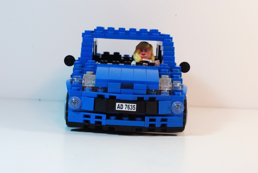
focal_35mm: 75
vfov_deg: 18.2
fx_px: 538
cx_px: 129
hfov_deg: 27.0
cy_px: 86
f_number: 14
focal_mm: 50
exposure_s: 1/25
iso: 800
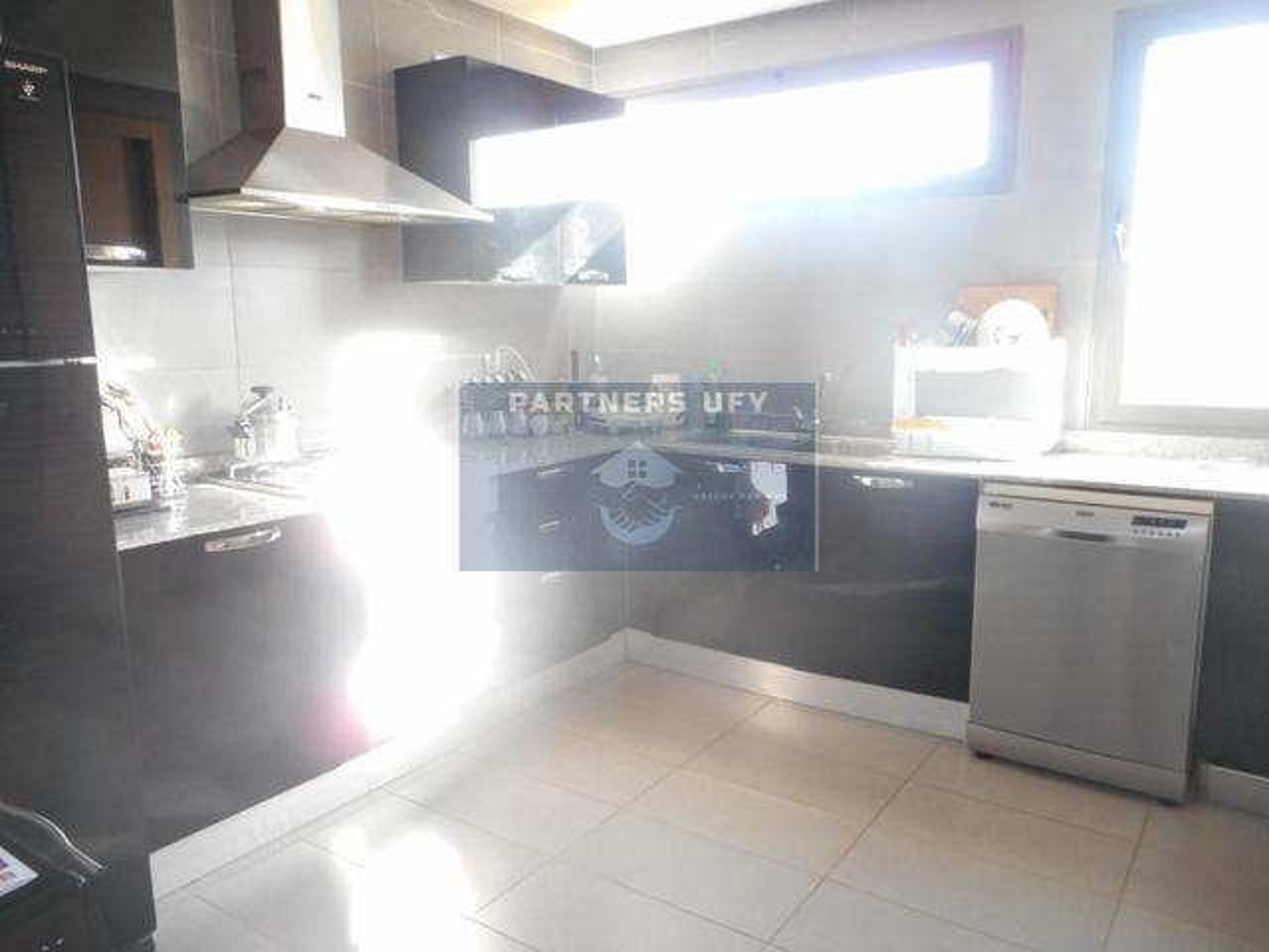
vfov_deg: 54.9
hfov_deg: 69.4
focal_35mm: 25
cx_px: 634
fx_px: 916
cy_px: 476
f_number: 3.7
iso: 320
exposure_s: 1/30
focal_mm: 4.5
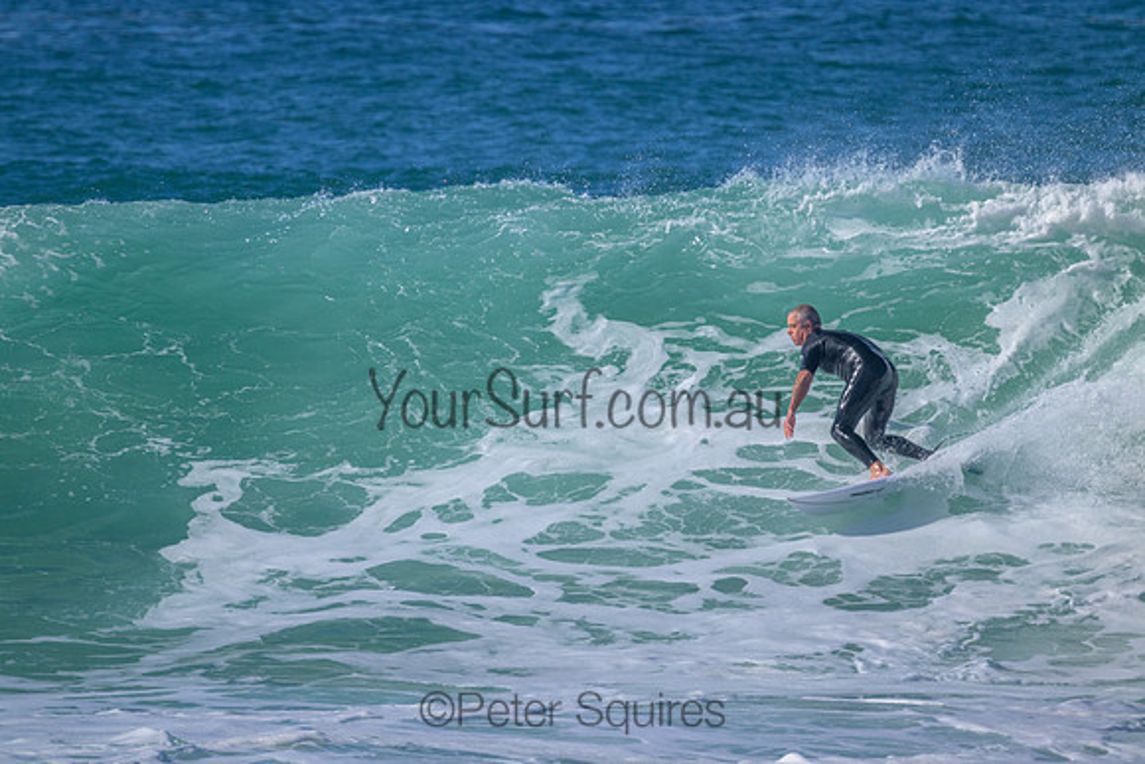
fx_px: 25449
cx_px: 572
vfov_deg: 1.7
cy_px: 382
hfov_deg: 2.6
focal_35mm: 800
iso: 1000
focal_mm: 800
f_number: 11
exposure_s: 1/2000
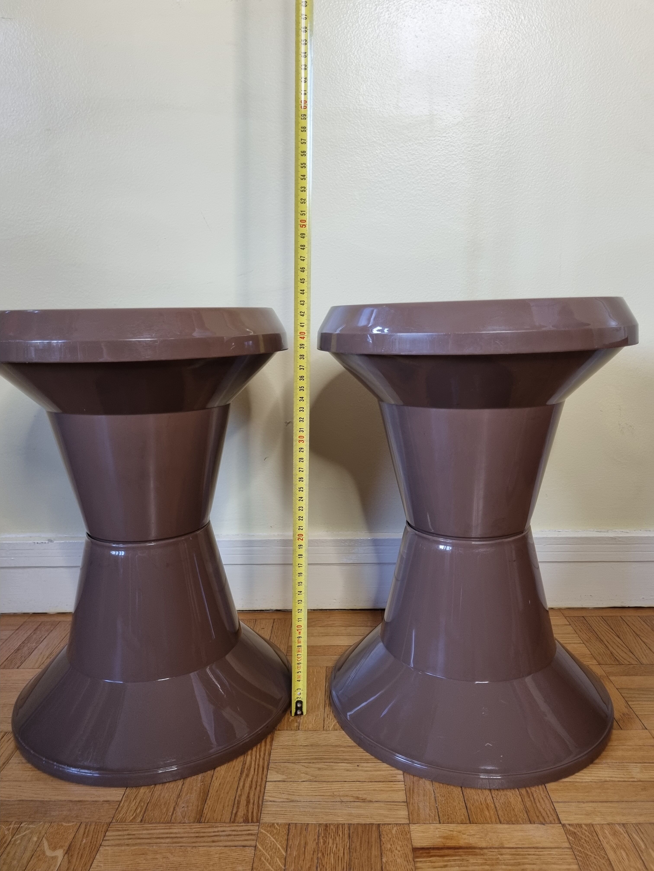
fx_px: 655
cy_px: 436
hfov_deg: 53.1
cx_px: 327
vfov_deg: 67.3
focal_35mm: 26
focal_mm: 5.4
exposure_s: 1/100
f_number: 1.8
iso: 200
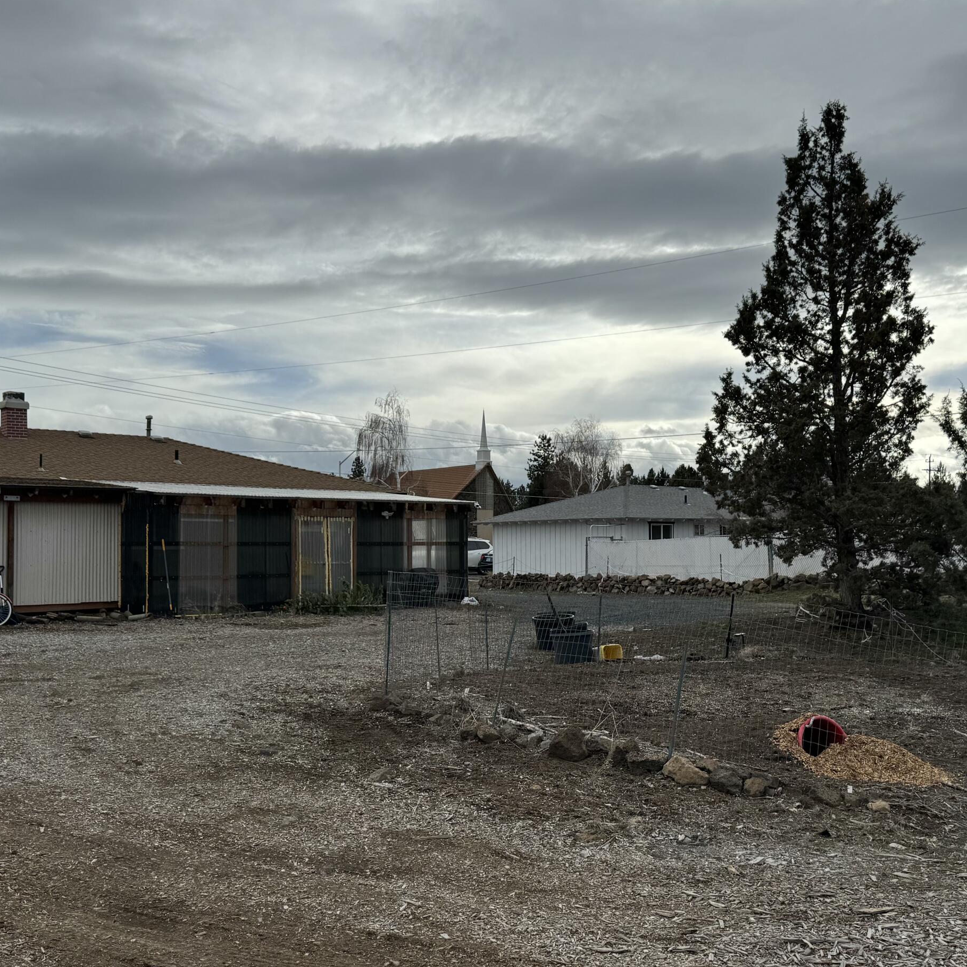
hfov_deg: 47.2
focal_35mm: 35
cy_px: 519
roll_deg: -0.2
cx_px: 514
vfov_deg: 47.2
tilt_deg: +1.7
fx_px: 1106
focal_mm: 6.76
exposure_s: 1/9009
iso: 80
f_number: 1.78
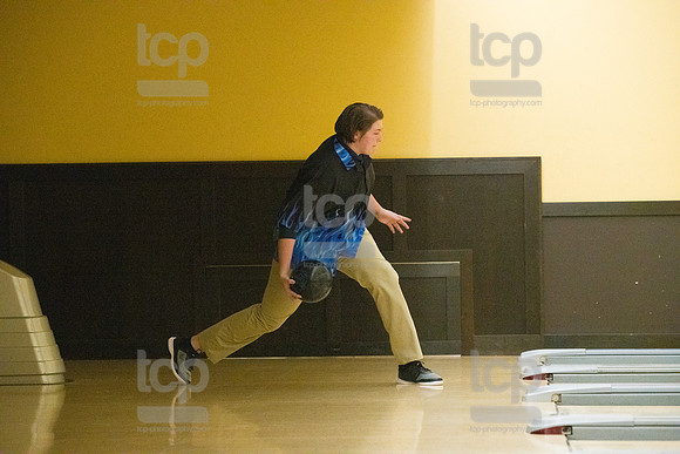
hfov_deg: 16.4
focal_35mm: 125
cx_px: 340
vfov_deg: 11.0
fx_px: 2362
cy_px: 227
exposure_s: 1/1000
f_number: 4.5
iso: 10000
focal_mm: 125
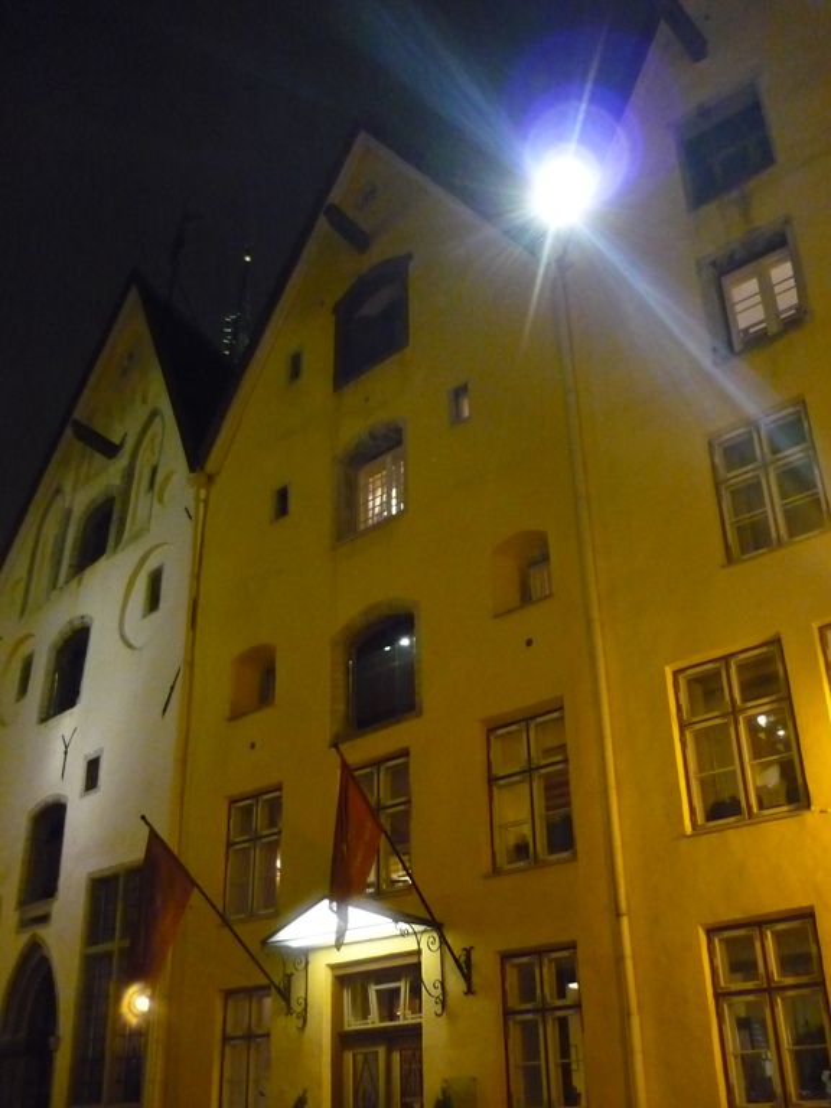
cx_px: 416
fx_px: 1056
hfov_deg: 42.9
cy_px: 554
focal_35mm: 33
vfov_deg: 55.4
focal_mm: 5.5
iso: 800
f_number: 2.8
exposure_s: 1/13
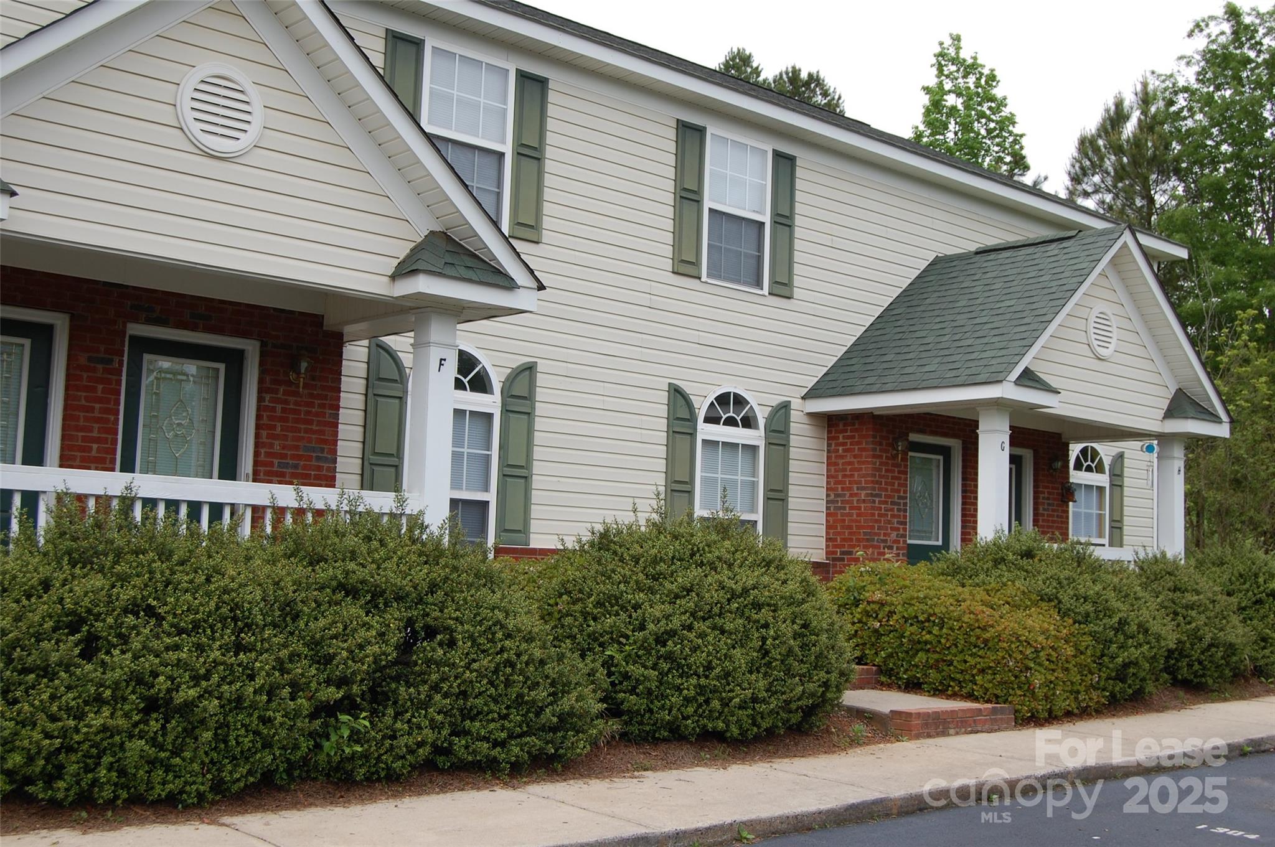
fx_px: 1486
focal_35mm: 42
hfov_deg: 46.4
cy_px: 424
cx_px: 638
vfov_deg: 31.8
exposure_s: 1/250
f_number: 8
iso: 200
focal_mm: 28
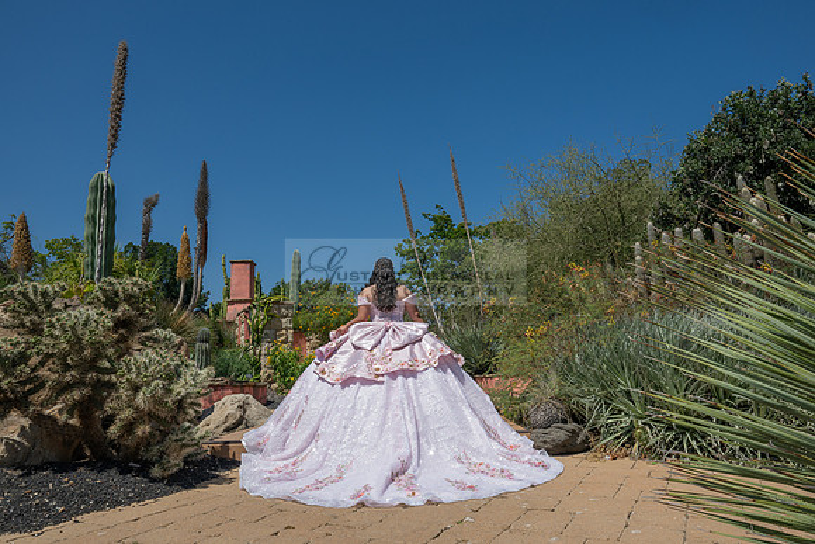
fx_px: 543
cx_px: 408
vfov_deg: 53.2
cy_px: 272
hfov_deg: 73.7
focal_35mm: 24
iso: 200
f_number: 16
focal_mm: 24
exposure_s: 1/200
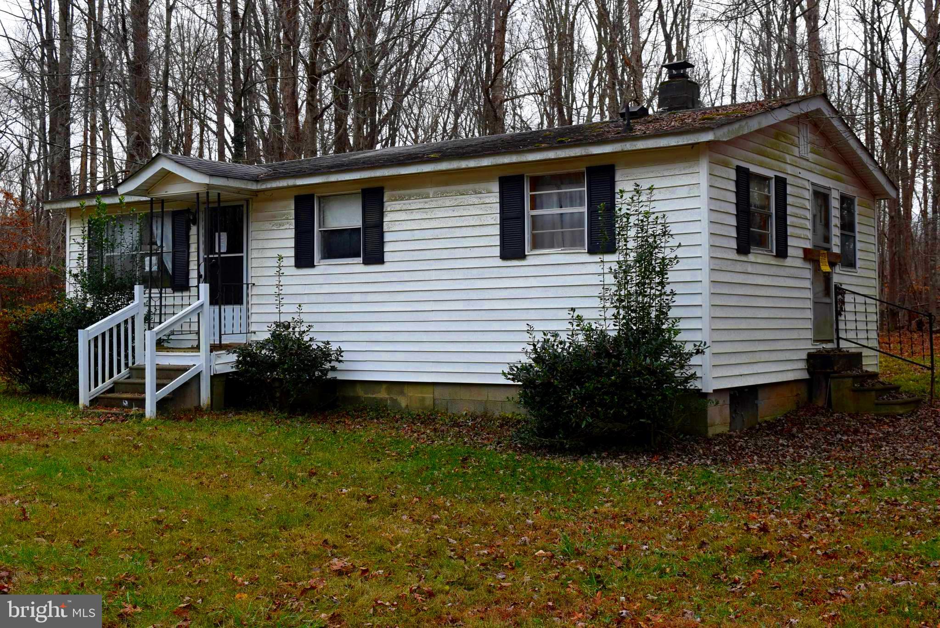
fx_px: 1176
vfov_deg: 29.9
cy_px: 314
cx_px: 470
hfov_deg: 43.6
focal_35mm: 45
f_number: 8
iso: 320
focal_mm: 30
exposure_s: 1/250
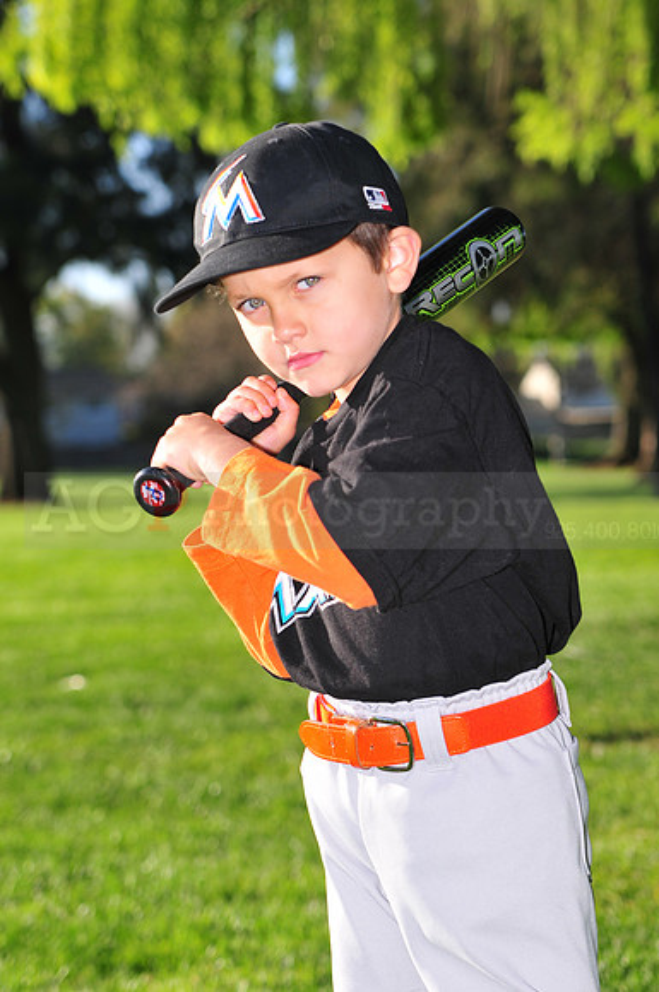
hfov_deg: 12.1
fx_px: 3098
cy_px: 496
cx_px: 330
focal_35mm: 112
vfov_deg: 18.2
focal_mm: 75
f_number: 4.5
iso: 200
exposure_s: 1/800
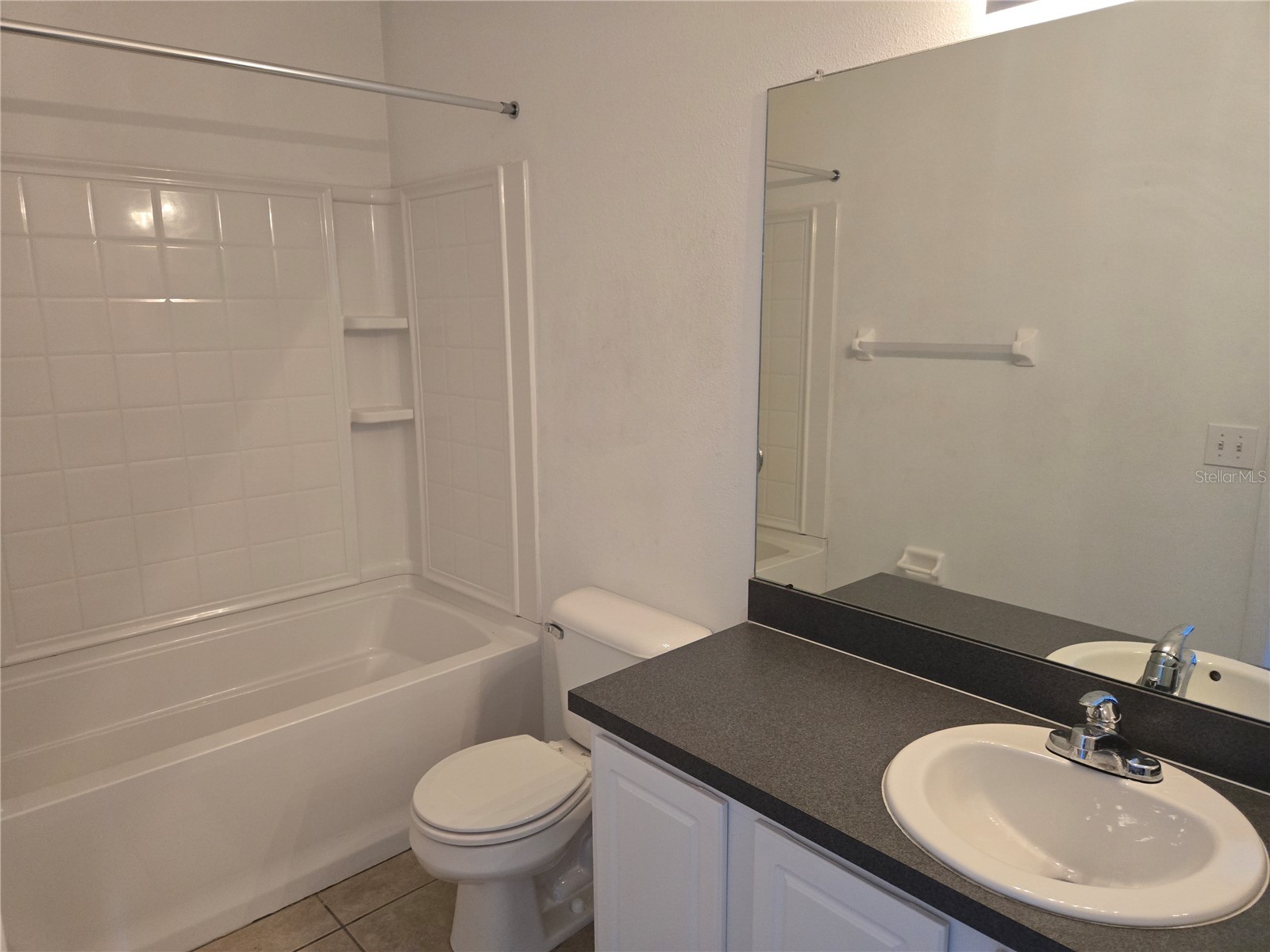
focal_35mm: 23
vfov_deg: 58.9
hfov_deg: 73.9
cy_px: 476
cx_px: 635
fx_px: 844
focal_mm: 5.4
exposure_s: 1/120
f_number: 1.8
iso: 500
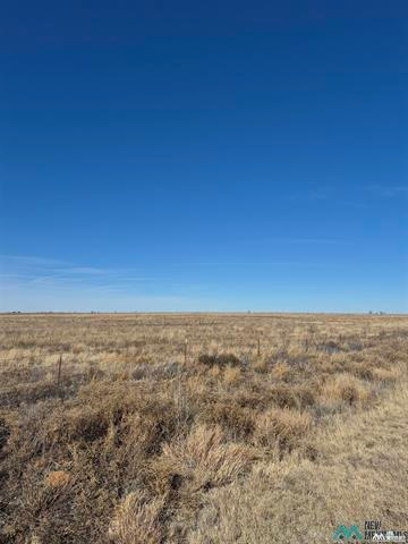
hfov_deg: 58.9
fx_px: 361
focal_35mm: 23
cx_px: 204
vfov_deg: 73.9
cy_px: 272
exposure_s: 1/7696
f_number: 1.8
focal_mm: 5.4
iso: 64
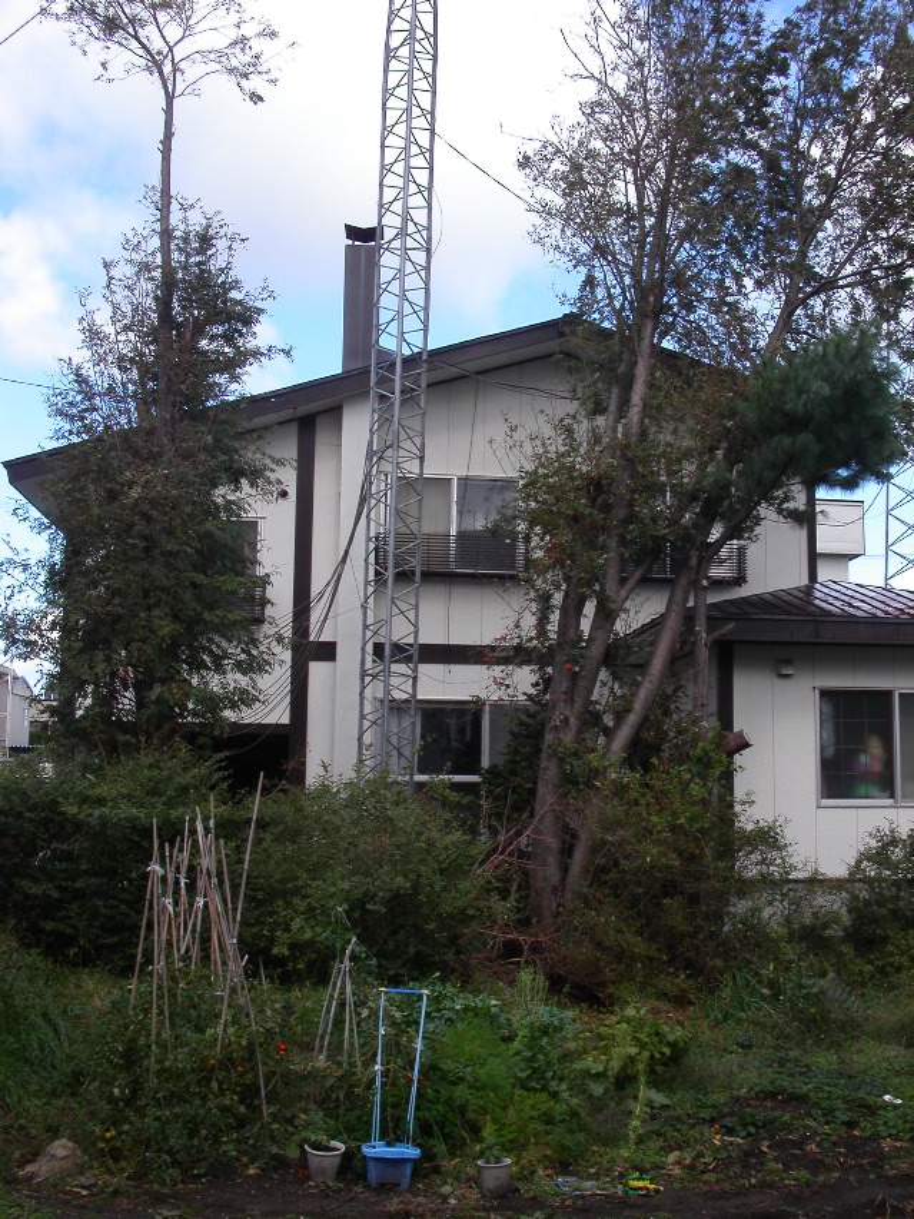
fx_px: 1338
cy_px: 610
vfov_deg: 49.0
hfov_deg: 37.7
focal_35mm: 38
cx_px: 457
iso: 100
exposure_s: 1/180
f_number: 8
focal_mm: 7.8
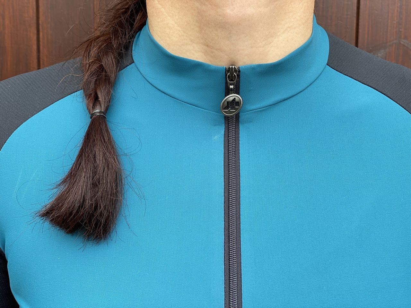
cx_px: 206
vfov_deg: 28.0
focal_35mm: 52
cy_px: 154
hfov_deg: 36.8
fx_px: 617
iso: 25
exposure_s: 1/122
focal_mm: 6
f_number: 2
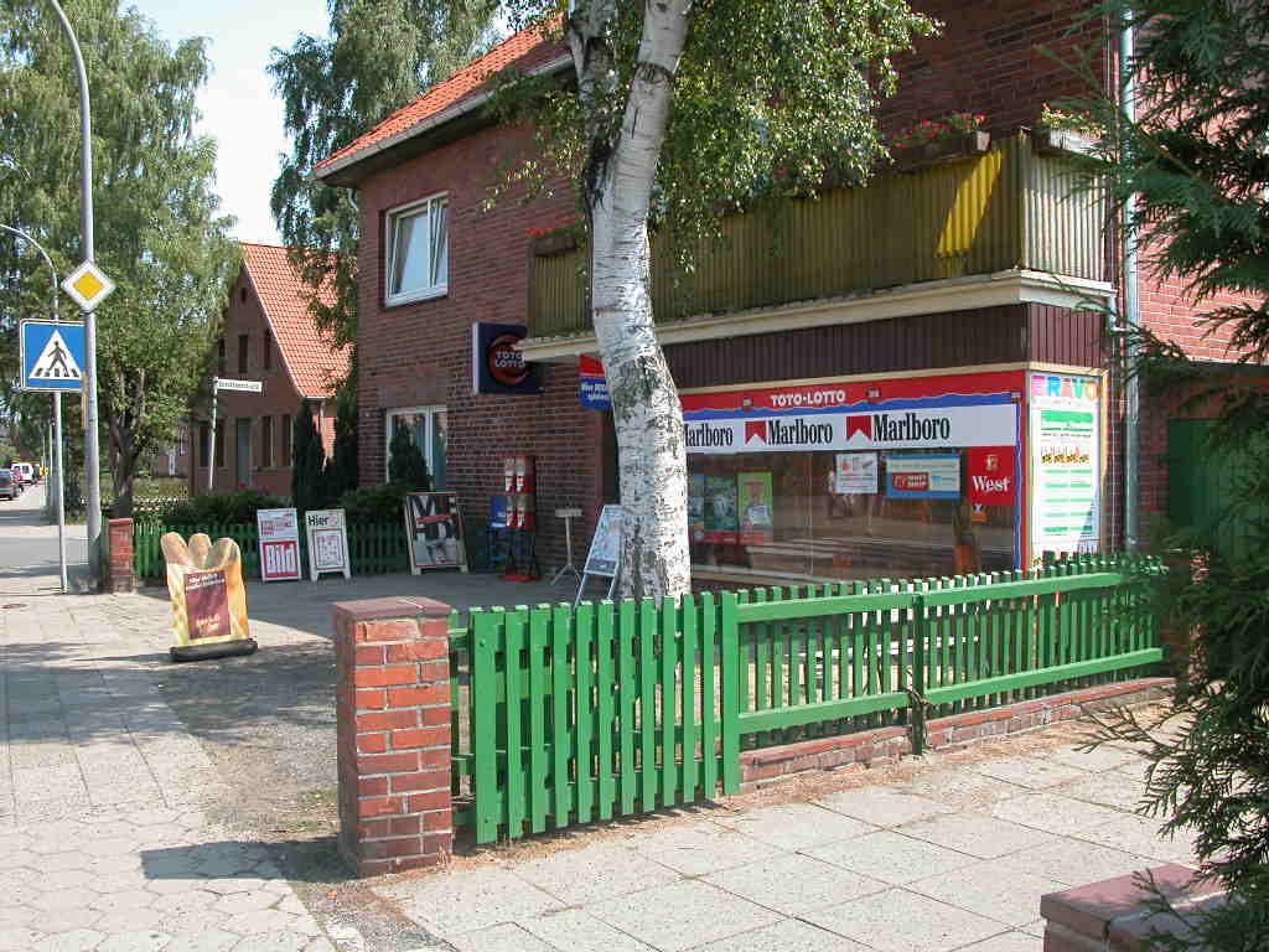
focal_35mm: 34
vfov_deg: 41.8
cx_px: 634
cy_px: 476
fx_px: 1246
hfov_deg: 54.0
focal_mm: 8.9
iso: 100
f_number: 5
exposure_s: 1/204
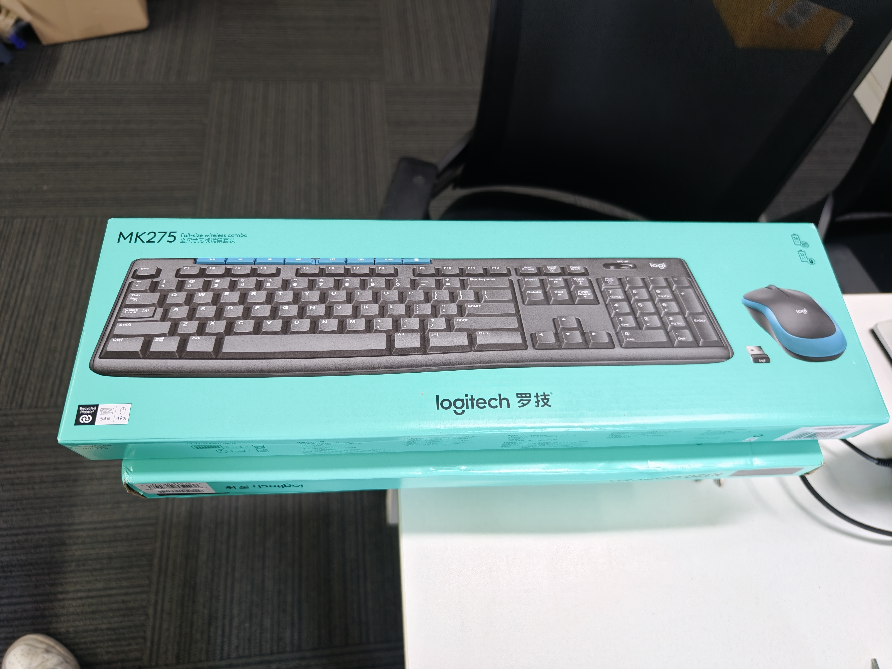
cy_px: 334
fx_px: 593
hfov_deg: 73.9
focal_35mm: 23
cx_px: 446
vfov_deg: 58.9
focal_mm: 8.67
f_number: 1.8
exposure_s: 1/52
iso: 1000
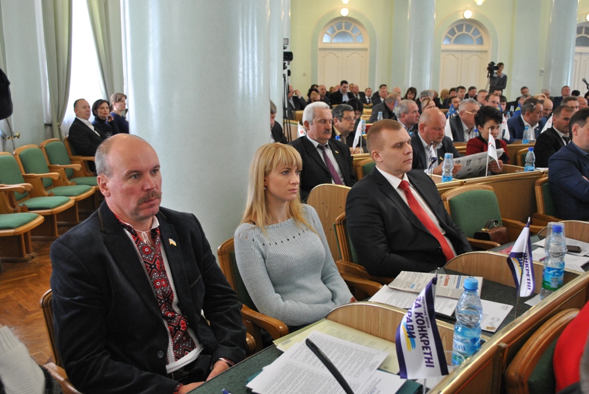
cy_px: 197
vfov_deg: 40.1
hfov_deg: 57.2
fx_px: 540
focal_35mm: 33
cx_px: 294
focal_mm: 22
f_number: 4
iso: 450
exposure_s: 1/30
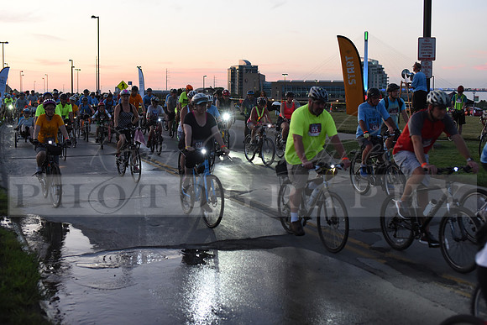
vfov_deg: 27.0
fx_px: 677
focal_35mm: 50
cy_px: 162
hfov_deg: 39.6
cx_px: 244
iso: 2500
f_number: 2.8
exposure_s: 1/400
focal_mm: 50
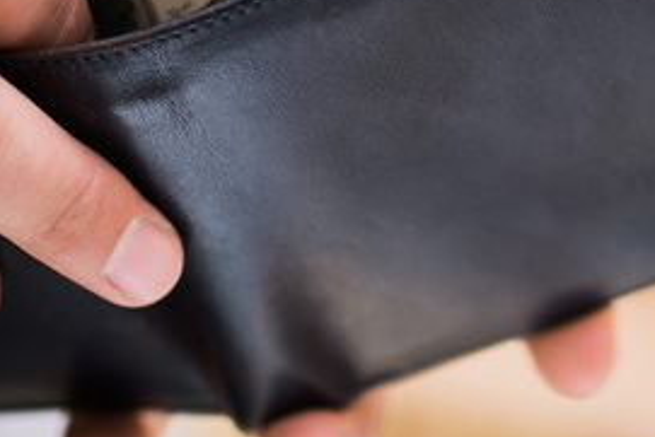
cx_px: 546
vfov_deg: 5.9
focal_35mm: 231
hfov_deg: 8.9
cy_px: 8
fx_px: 4205
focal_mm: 50
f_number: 1.4
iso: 100
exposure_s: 1/125
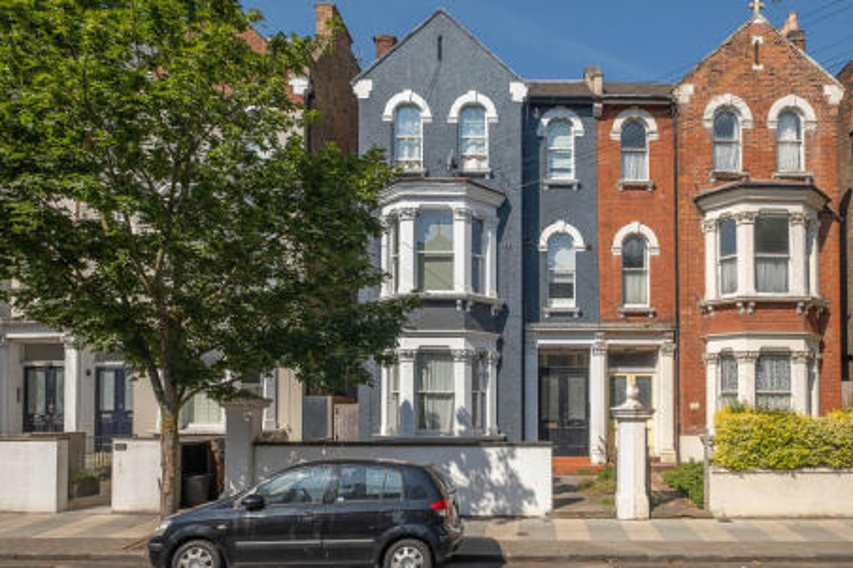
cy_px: 282
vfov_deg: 61.9
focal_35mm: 20
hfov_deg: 84.0
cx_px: 436
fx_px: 474
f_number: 6.4
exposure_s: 1/1000
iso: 400
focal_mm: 12.6
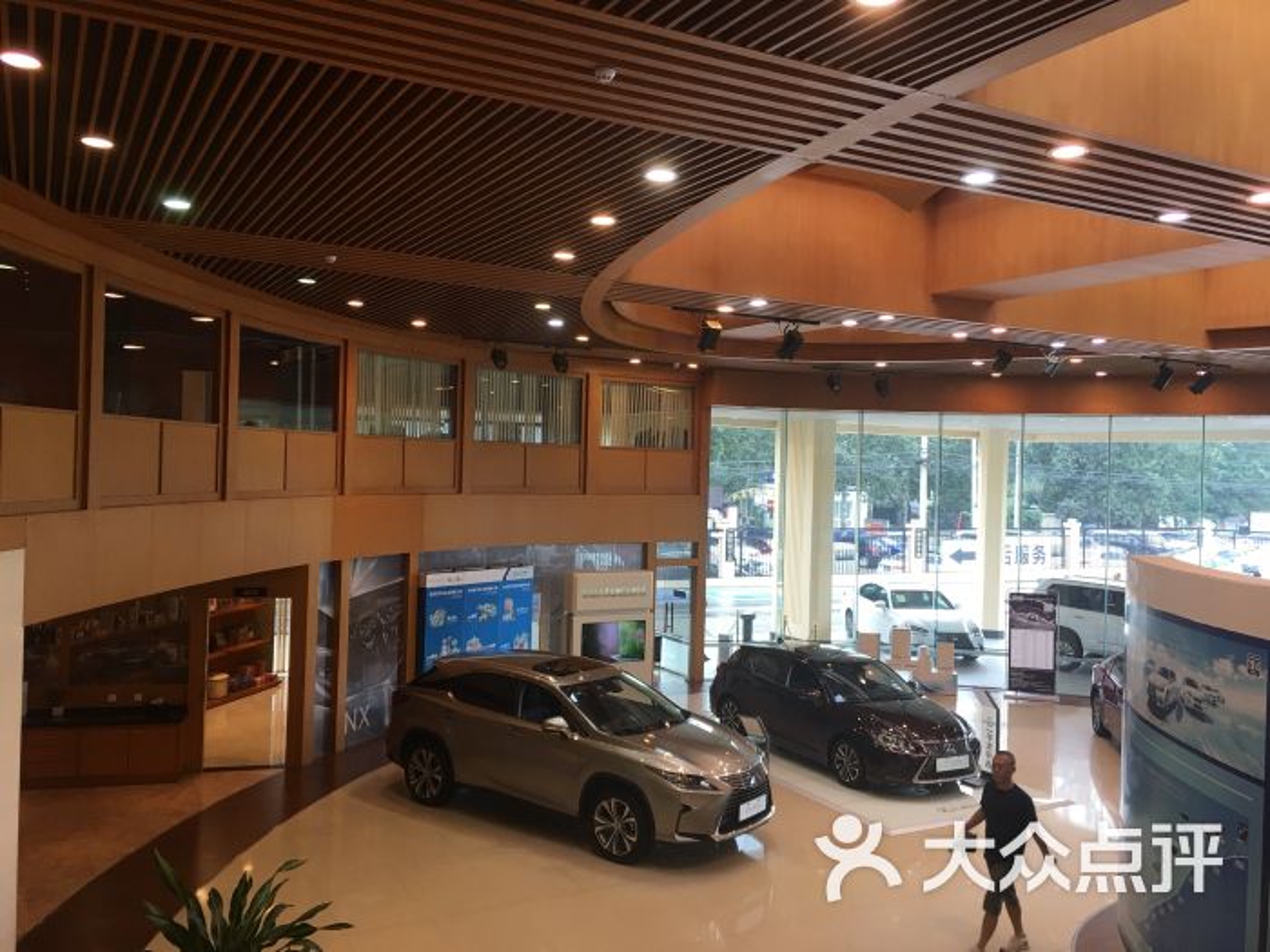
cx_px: 635
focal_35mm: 29
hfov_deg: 61.7
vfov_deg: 48.2
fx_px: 1064
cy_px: 476
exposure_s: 1/33
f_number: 2.2
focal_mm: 4.15
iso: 25
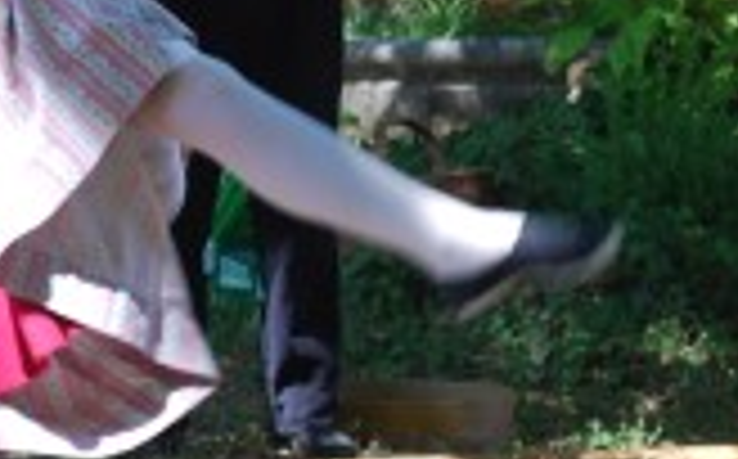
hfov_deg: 6.4
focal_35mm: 329
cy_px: -124
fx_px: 6608
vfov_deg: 4.0
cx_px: 68
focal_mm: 55
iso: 200
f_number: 5.6
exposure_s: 1/100
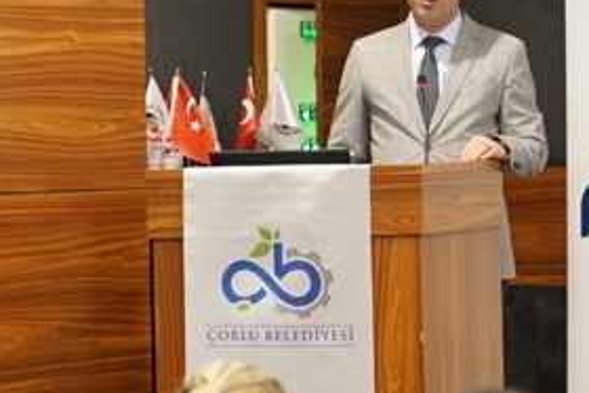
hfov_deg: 8.0
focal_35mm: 256
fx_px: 4190
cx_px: 465
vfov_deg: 5.4
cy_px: 167
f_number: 3.2
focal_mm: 70
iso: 2000
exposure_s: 1/50
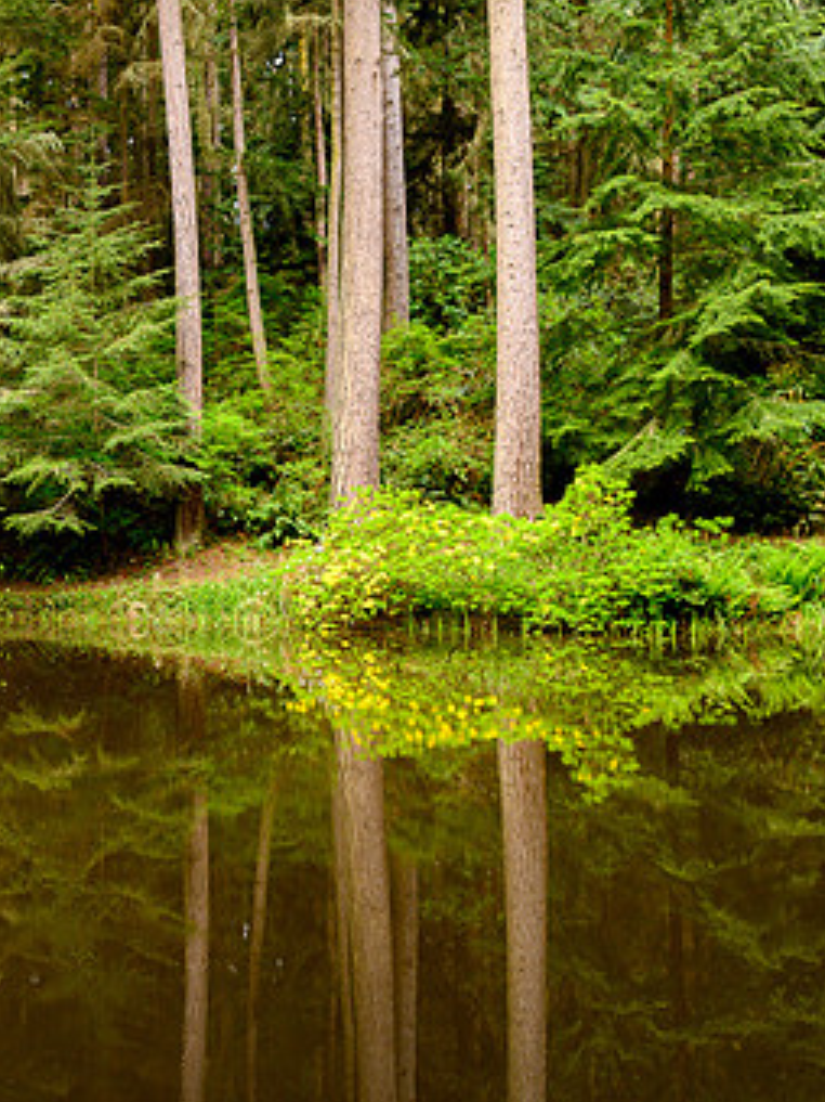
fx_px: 1463
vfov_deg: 41.2
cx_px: 156
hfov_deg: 30.7
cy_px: 481
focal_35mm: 46
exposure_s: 1/80
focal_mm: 28
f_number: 8
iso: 320
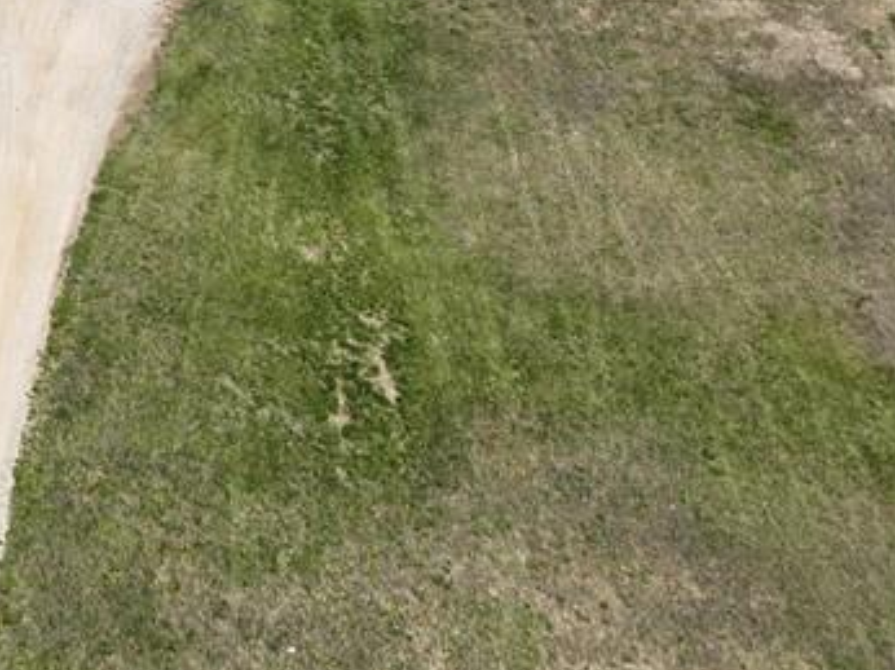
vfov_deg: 18.7
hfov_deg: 25.3
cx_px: -109
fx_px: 1834
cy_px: -283
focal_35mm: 71
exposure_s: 1/100
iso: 100
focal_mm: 12.29
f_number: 2.8
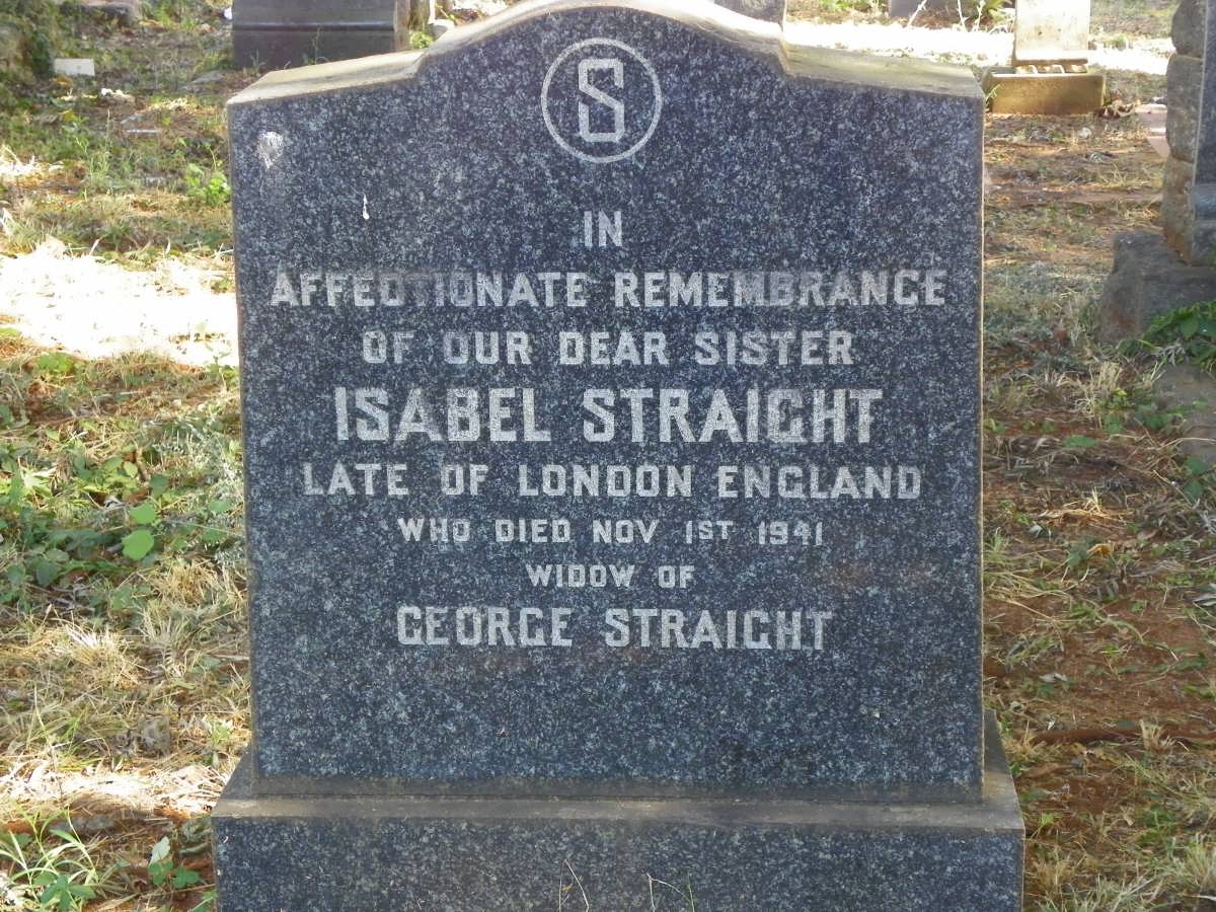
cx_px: 608
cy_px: 456
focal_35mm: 62
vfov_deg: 23.7
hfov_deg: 31.2
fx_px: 2178
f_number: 3.5
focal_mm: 11
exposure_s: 1/40
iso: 125
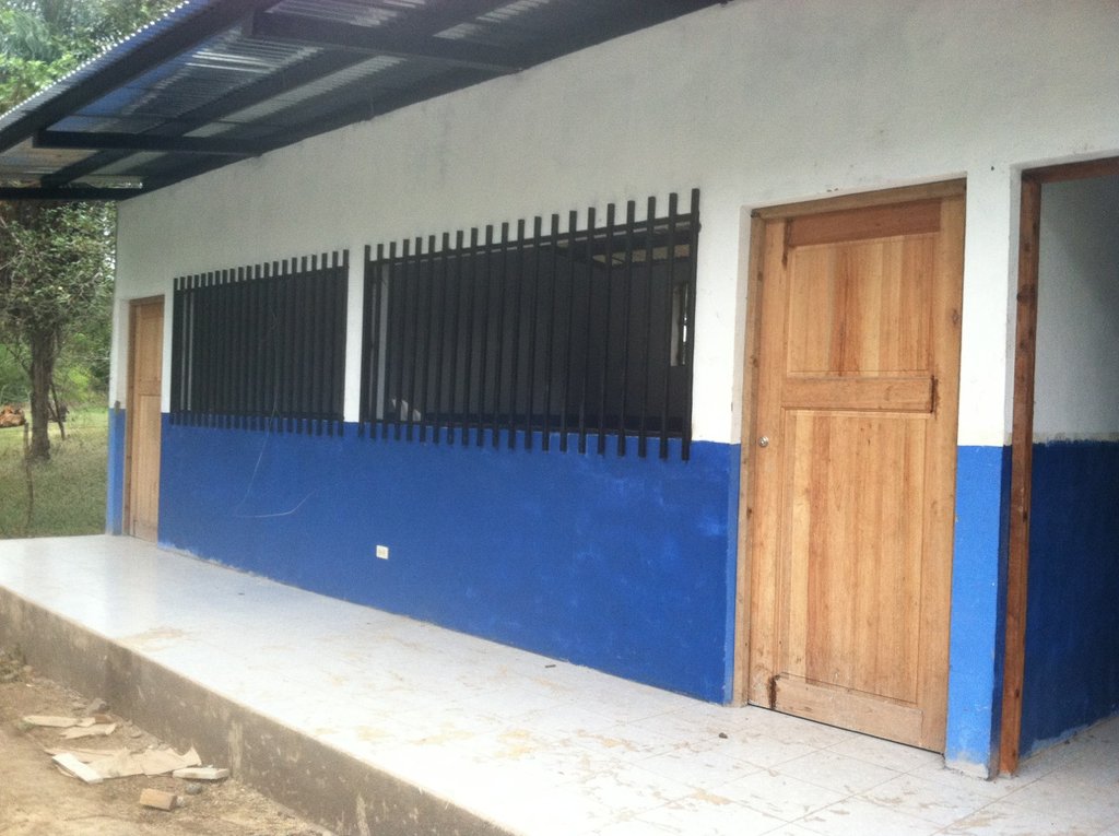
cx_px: 560
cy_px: 418
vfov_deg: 40.6
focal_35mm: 35
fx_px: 1130
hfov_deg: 52.7
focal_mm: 3.85
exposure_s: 1/120
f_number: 2.8
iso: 160
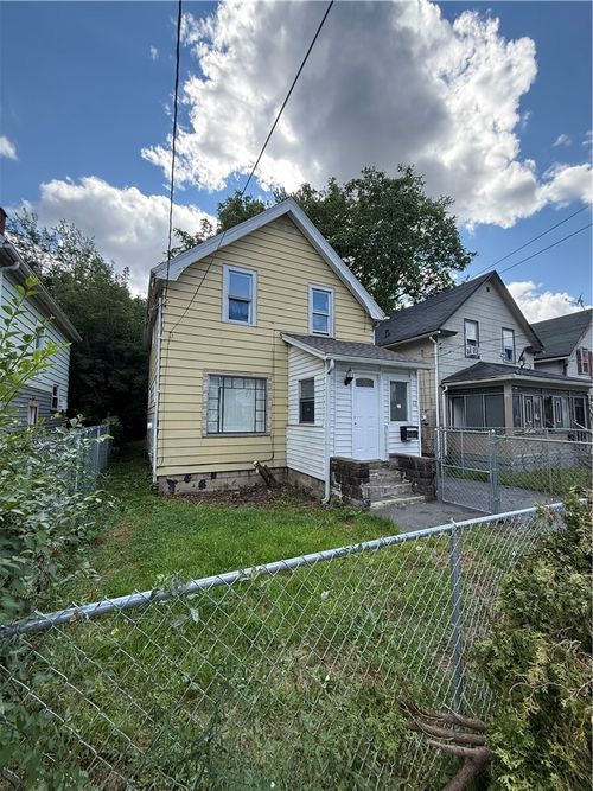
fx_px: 320
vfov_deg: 102.1
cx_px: 296
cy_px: 396
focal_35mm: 14
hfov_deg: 85.7
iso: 64
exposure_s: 1/625
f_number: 2.2
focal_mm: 2.22
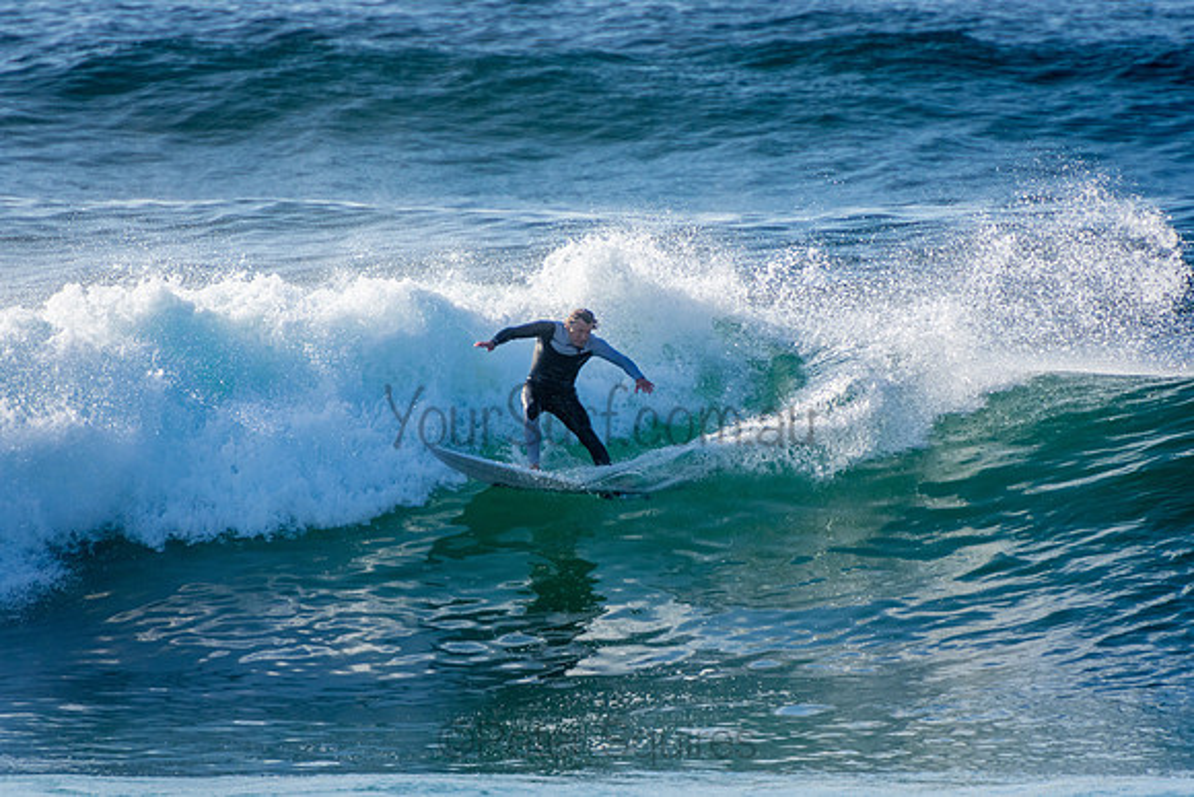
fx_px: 19904
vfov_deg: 2.3
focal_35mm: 600
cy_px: 398
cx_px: 597
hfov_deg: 3.4
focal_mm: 400
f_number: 5.6
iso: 280
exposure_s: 1/2000
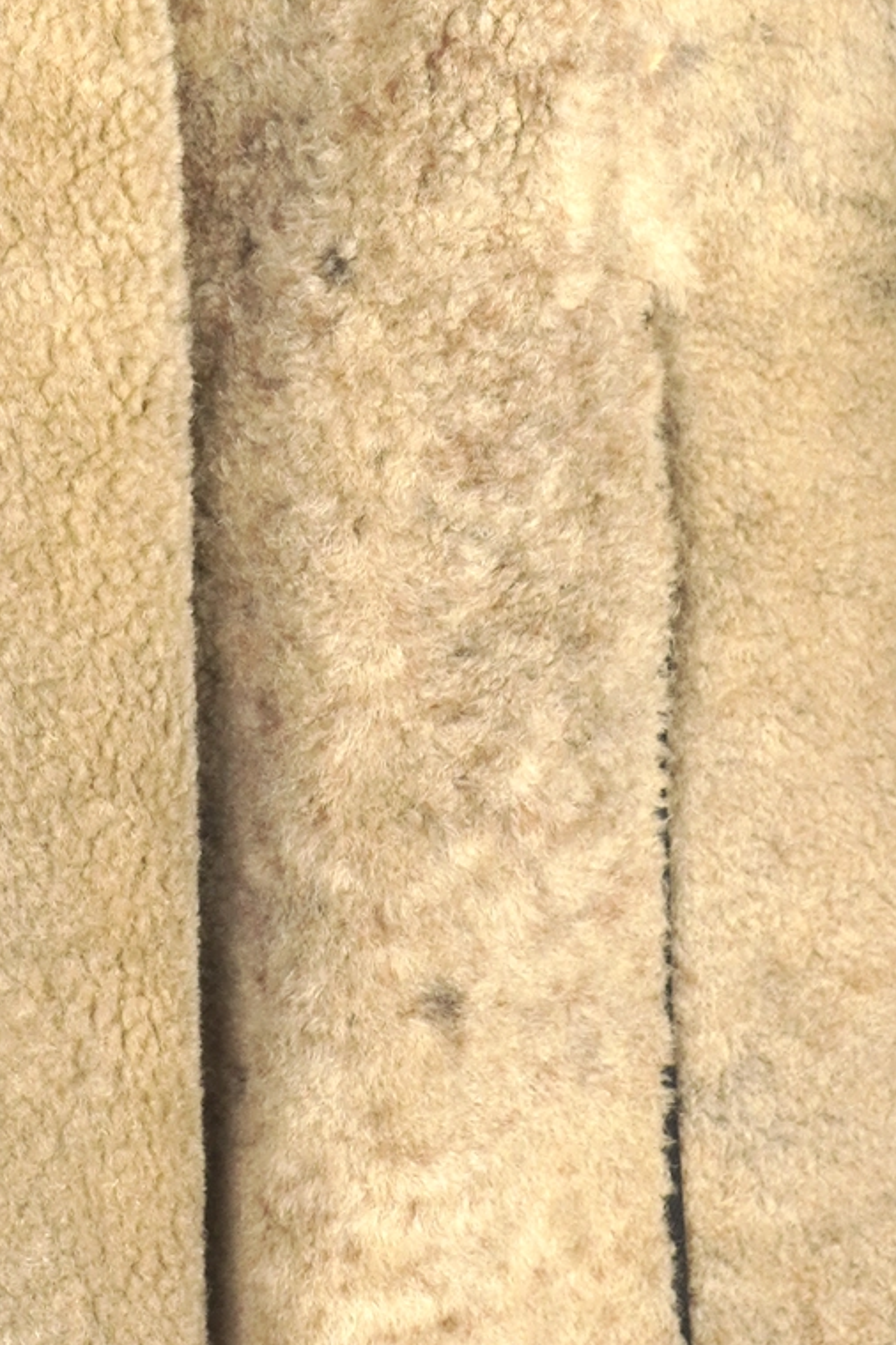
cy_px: -391
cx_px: 414
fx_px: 6800
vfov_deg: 11.0
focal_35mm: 182
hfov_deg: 7.5
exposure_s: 1/60
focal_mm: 32
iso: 200
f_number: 4
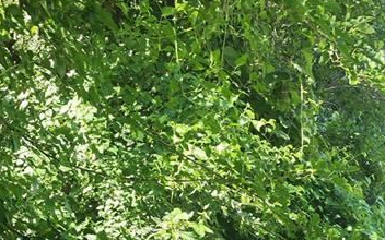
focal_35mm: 71
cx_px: 136
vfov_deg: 15.9
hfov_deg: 28.8
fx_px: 745
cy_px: 415
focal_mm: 6.4
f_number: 1.8
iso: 20
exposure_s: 1/180
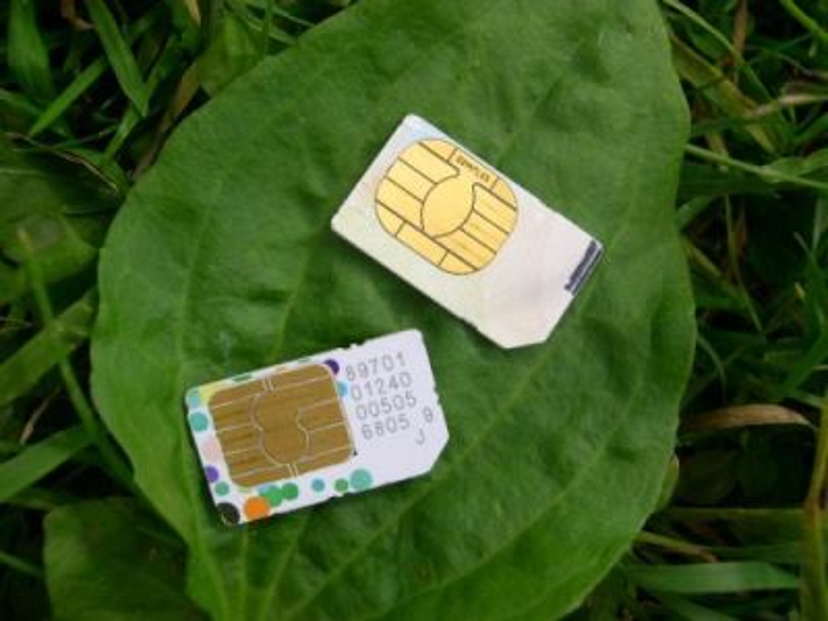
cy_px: 310
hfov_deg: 49.0
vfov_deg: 37.7
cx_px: 414
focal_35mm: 38
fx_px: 909
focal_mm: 8
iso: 100
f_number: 2.8
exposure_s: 1/456
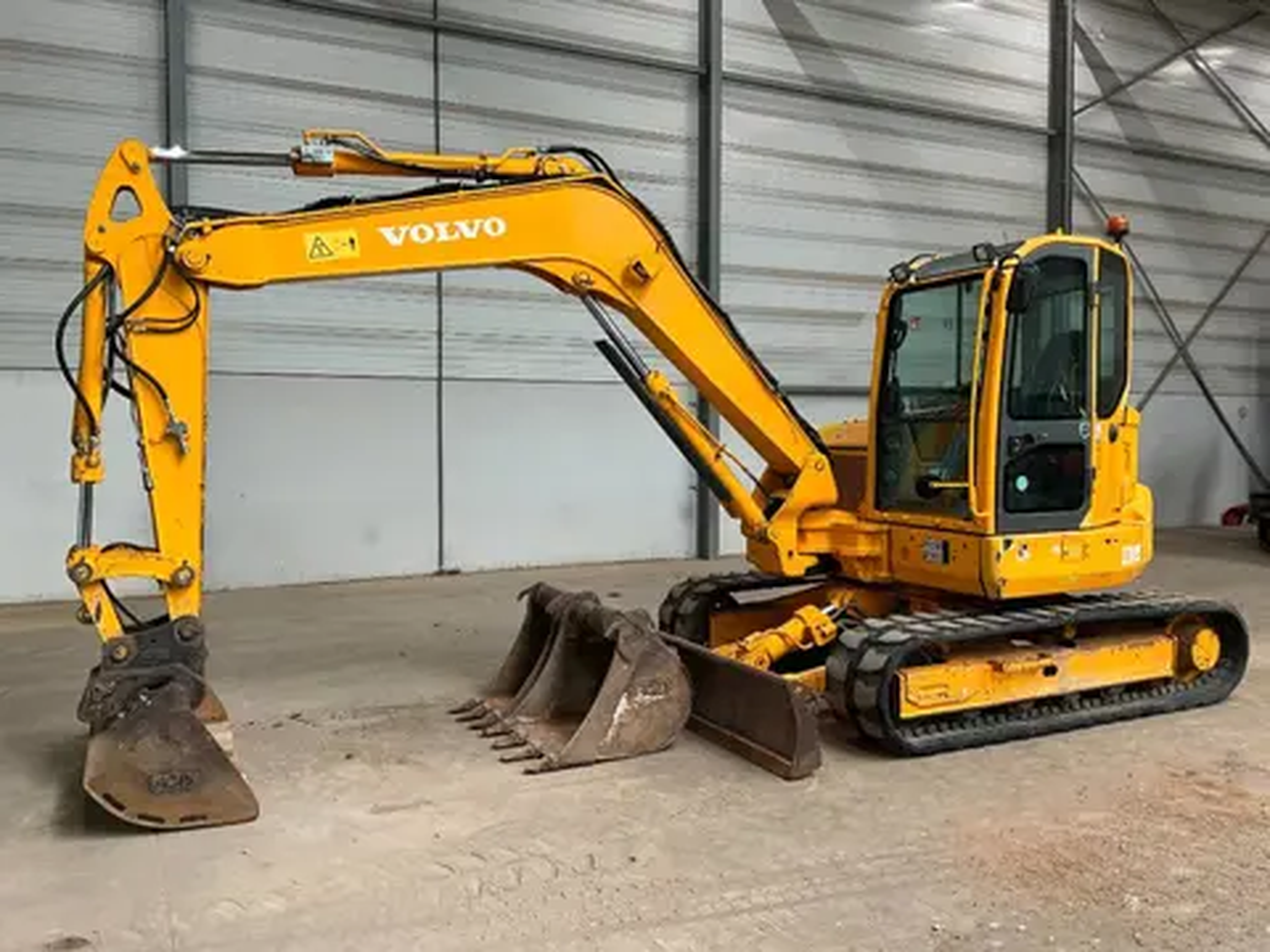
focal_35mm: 29
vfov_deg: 48.2
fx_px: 1064
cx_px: 635
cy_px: 476
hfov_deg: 61.7
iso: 64
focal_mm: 3
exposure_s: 1/68
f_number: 1.8
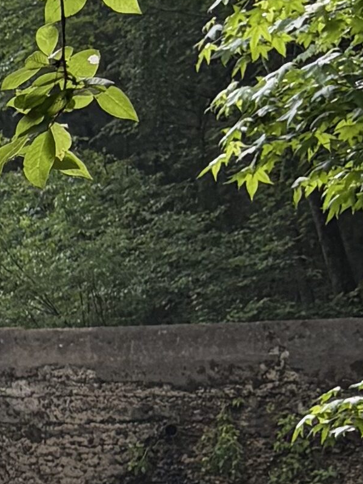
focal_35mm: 186
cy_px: 510
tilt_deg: +2.5
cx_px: -586
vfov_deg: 10.5
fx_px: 2599
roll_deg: +0.7
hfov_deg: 7.4
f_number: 1.6
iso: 64
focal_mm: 5.96
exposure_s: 1/830
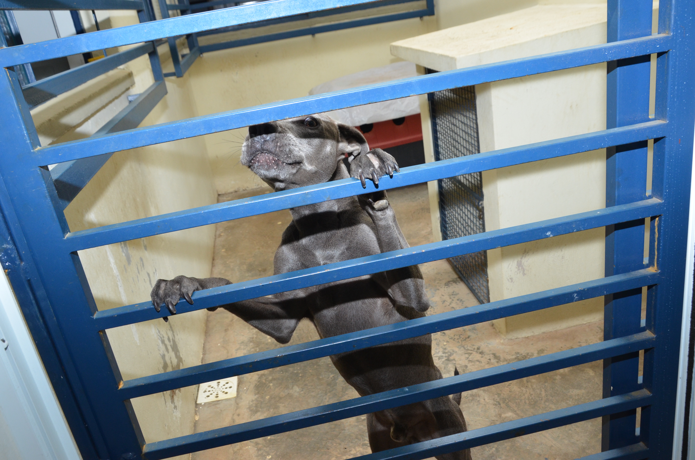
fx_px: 607
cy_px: 230
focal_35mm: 32
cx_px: 348
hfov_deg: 59.6
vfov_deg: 41.5
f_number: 7.1
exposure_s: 1/200
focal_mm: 21
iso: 800
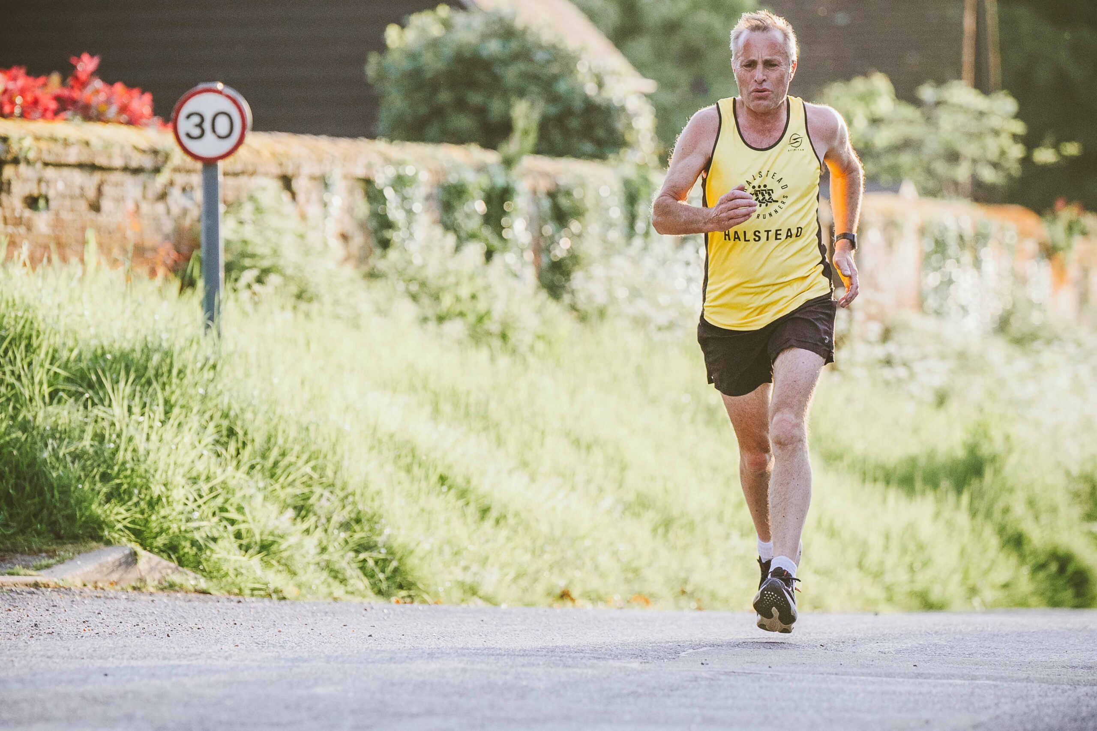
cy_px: 366
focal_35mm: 300
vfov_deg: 4.6
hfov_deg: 6.9
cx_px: 548
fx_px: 9142
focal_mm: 200
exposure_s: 1/2000
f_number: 3.5
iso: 500
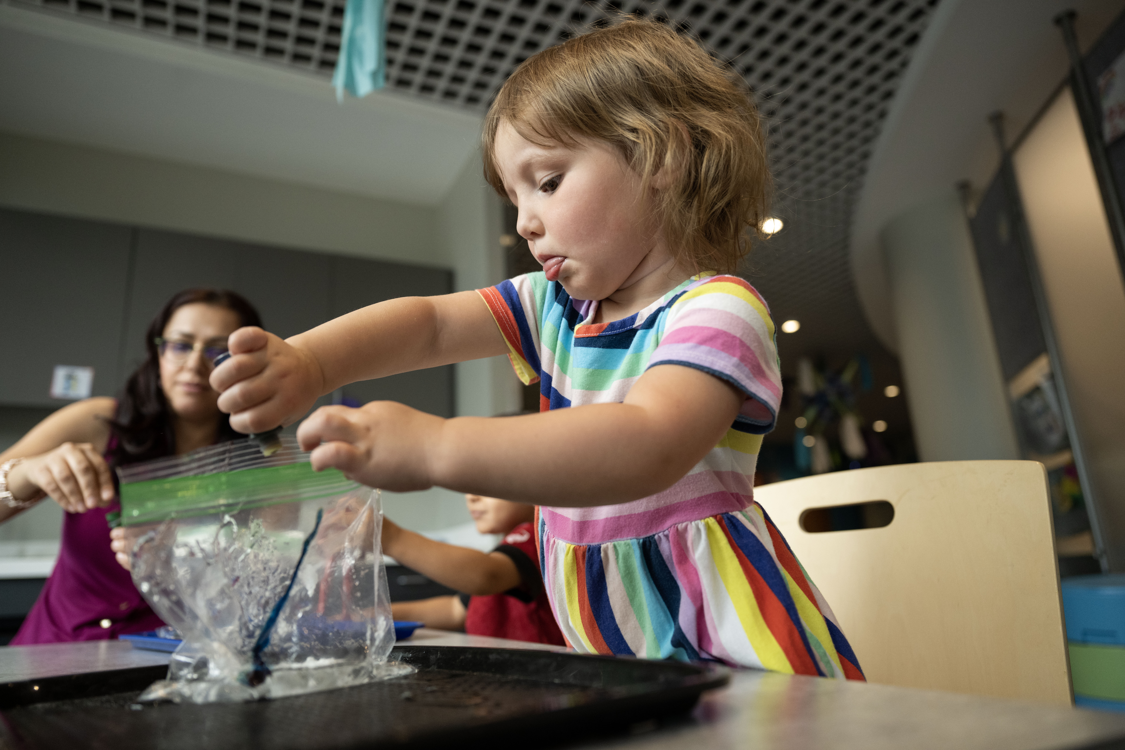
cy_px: 375
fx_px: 750
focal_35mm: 24
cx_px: 562
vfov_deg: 53.1
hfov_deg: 73.7
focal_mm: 24
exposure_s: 1/500
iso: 1600
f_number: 2.8
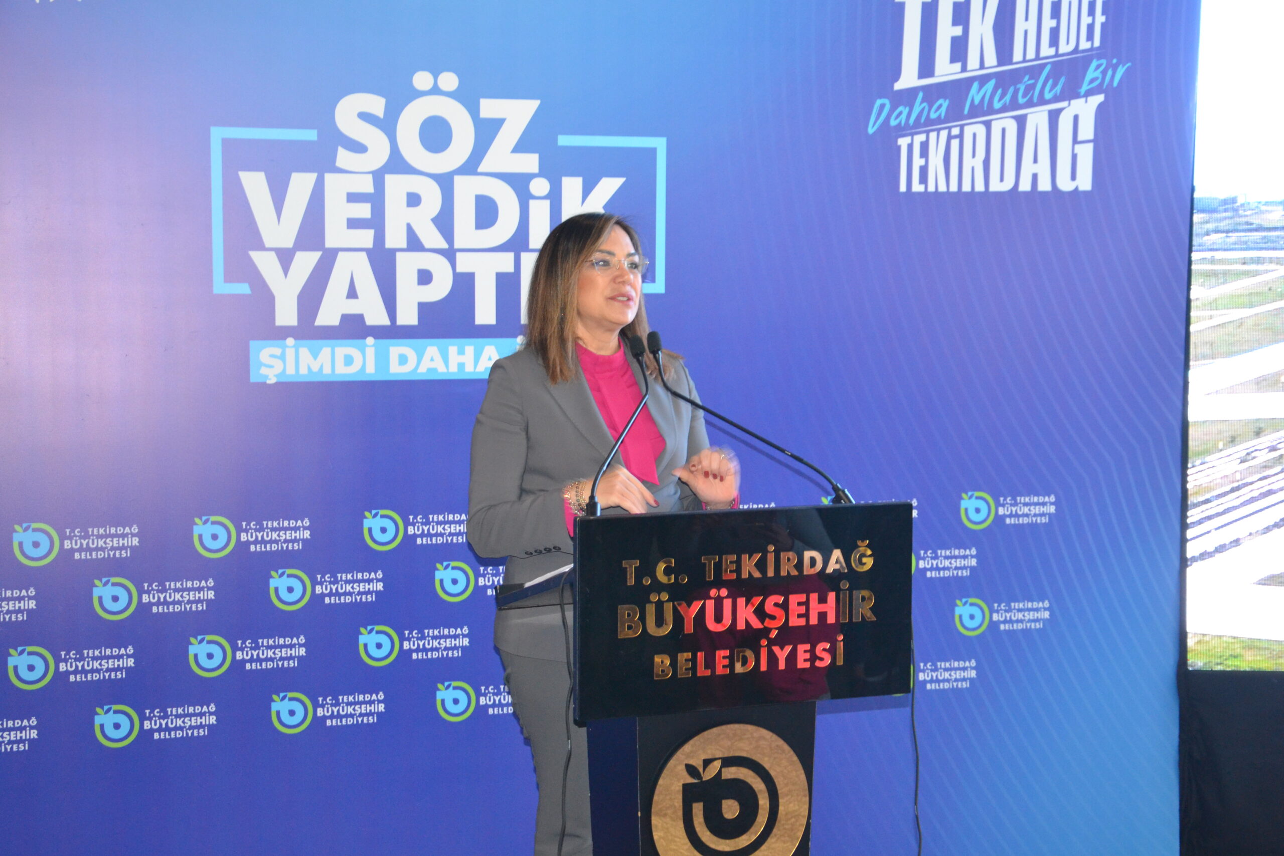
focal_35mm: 52
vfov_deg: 25.8
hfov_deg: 37.8
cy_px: 428
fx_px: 1872
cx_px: 642
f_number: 4.5
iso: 1400
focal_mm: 35
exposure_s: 1/60
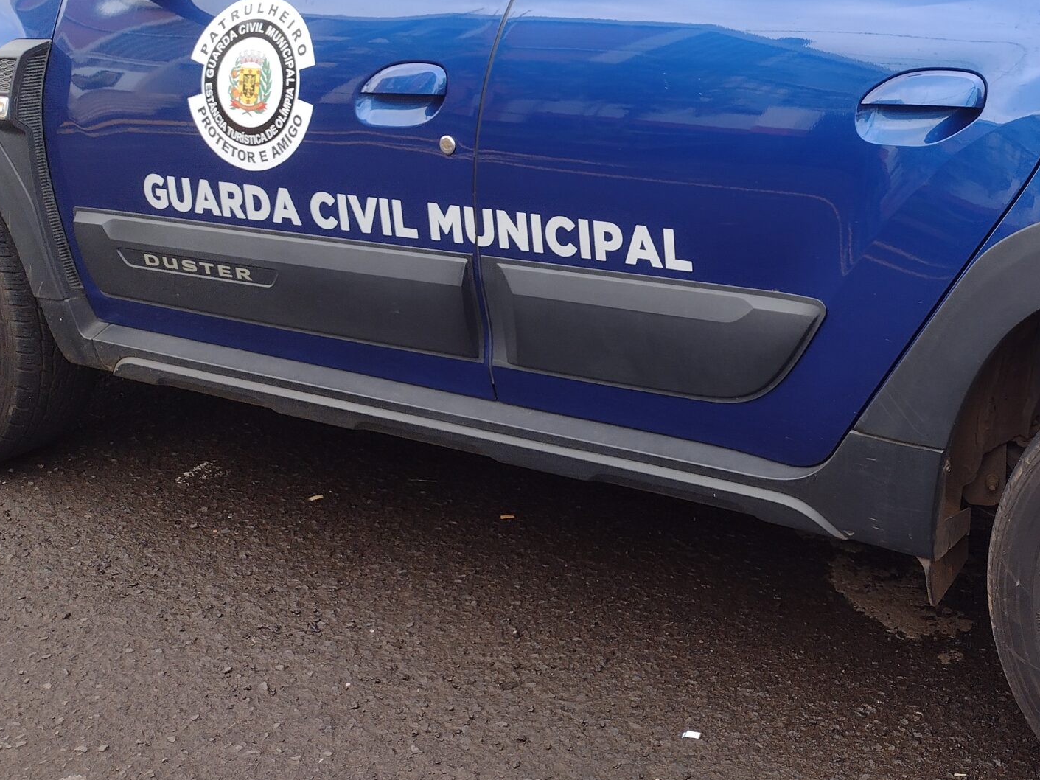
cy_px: 92
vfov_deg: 28.6
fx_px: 1472
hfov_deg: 37.5
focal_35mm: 49
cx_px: 830
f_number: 1.7
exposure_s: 1/166
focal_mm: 4.71
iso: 100
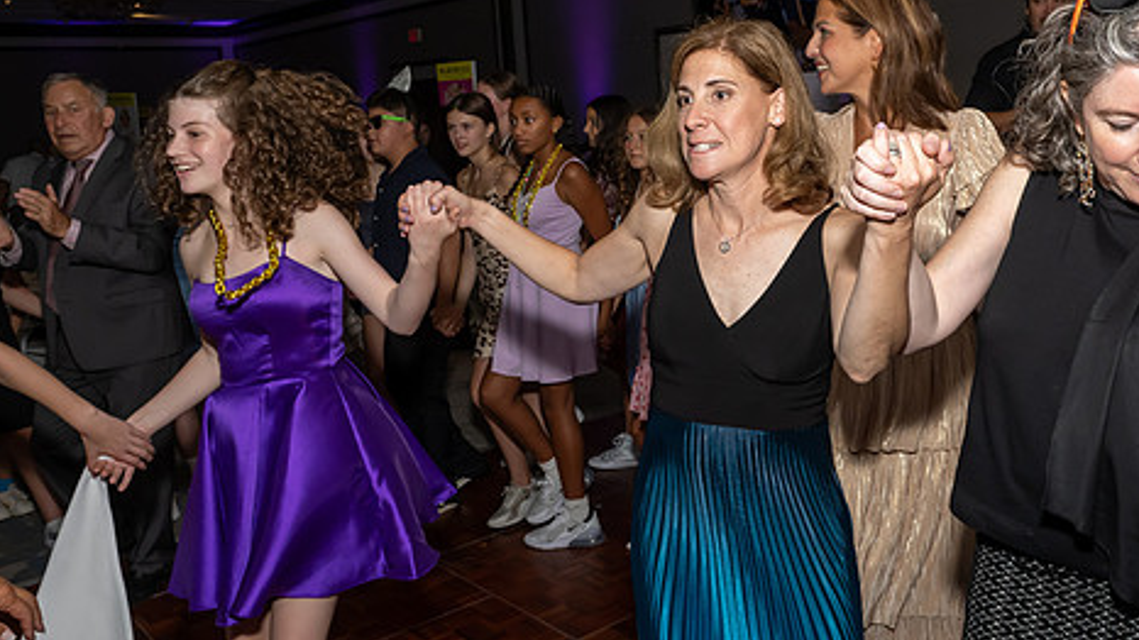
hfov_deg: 59.1
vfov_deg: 35.5
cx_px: 678
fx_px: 997
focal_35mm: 33
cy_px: 248
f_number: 8
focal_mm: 17
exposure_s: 1/250
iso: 1000
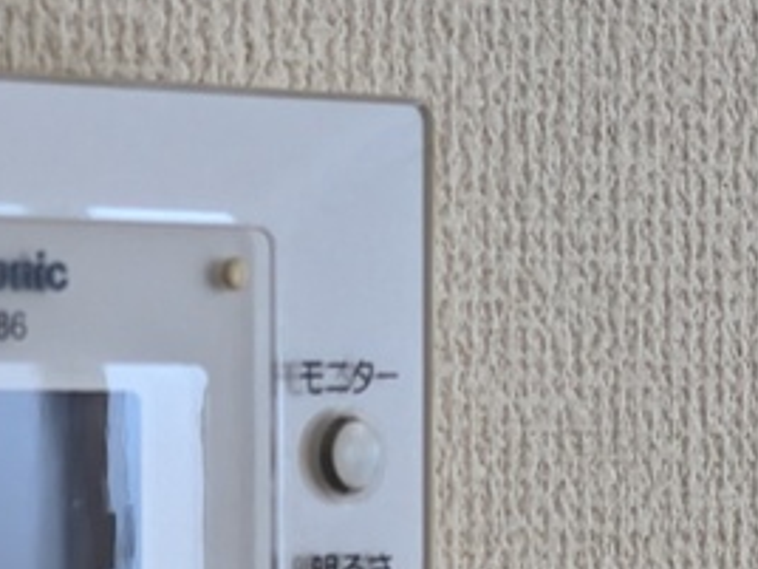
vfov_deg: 8.0
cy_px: 711
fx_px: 4007
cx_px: -85
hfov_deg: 10.7
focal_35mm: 183
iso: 95
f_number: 1.89
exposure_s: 1/120
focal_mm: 5.43
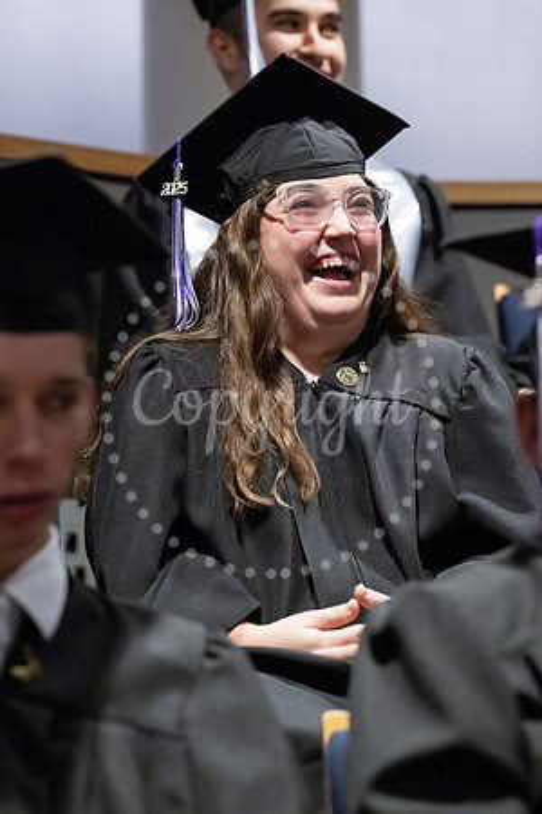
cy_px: 407
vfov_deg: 16.4
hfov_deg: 11.0
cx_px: 271
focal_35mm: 125
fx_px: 2823
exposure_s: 1/400
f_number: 4.5
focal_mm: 125
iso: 20000
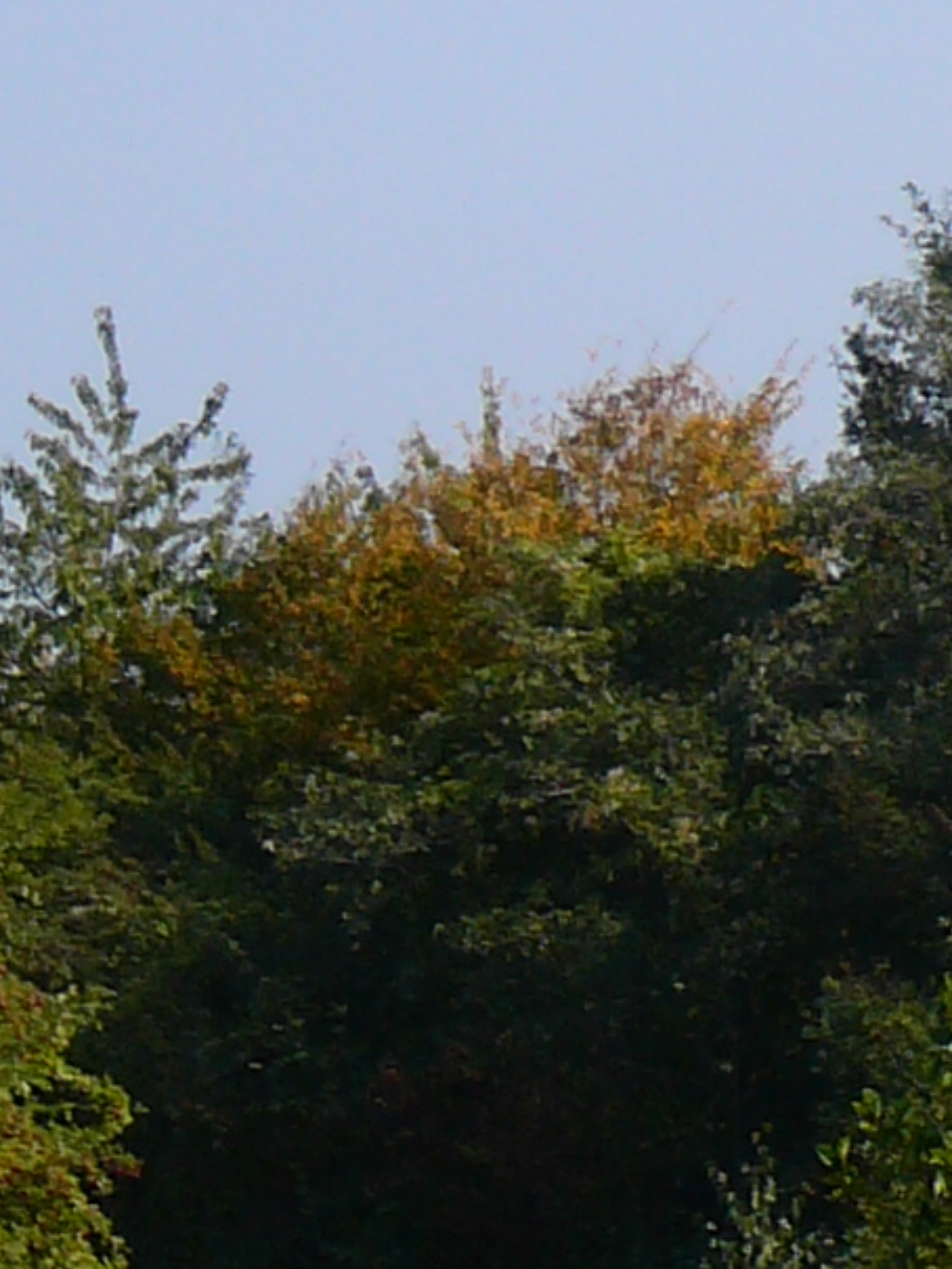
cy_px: 80
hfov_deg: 3.3
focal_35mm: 444
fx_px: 16275
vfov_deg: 4.5
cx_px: 1717
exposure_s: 1/640
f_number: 3.9
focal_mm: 15.6
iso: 80
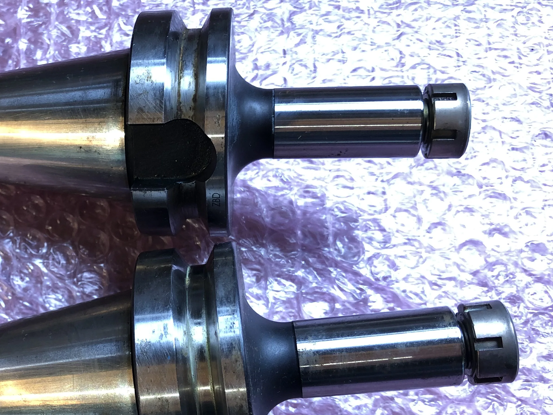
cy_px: 249
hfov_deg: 38.9
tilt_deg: -73.0
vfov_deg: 30.8
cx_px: 111
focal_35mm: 47
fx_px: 751
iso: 40
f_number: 1.8
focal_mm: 3.99
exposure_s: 1/15
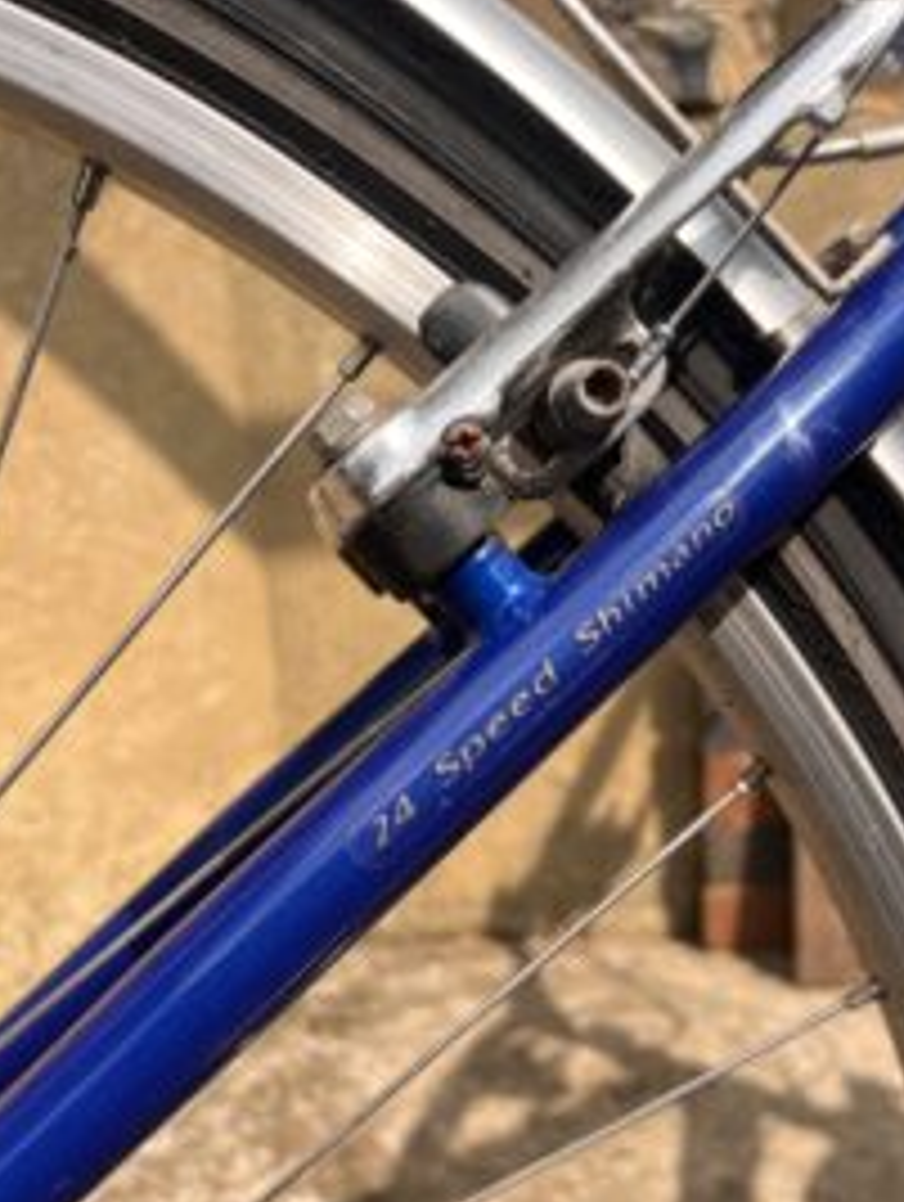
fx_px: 1216
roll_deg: +1.9
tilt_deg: -17.4
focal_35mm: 35
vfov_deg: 52.1
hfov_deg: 40.4
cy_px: 734
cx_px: 585
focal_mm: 5.1
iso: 50
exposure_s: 1/1558
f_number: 1.6
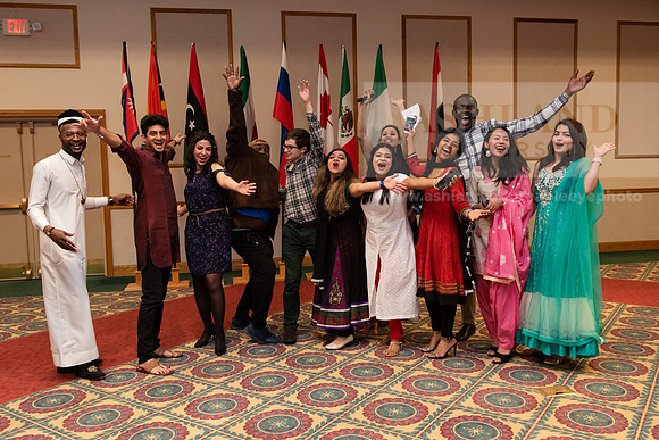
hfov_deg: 55.8
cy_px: 220
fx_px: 623
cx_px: 330
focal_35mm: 34
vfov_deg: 38.9
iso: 2500
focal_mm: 34
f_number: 6.3
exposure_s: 1/200
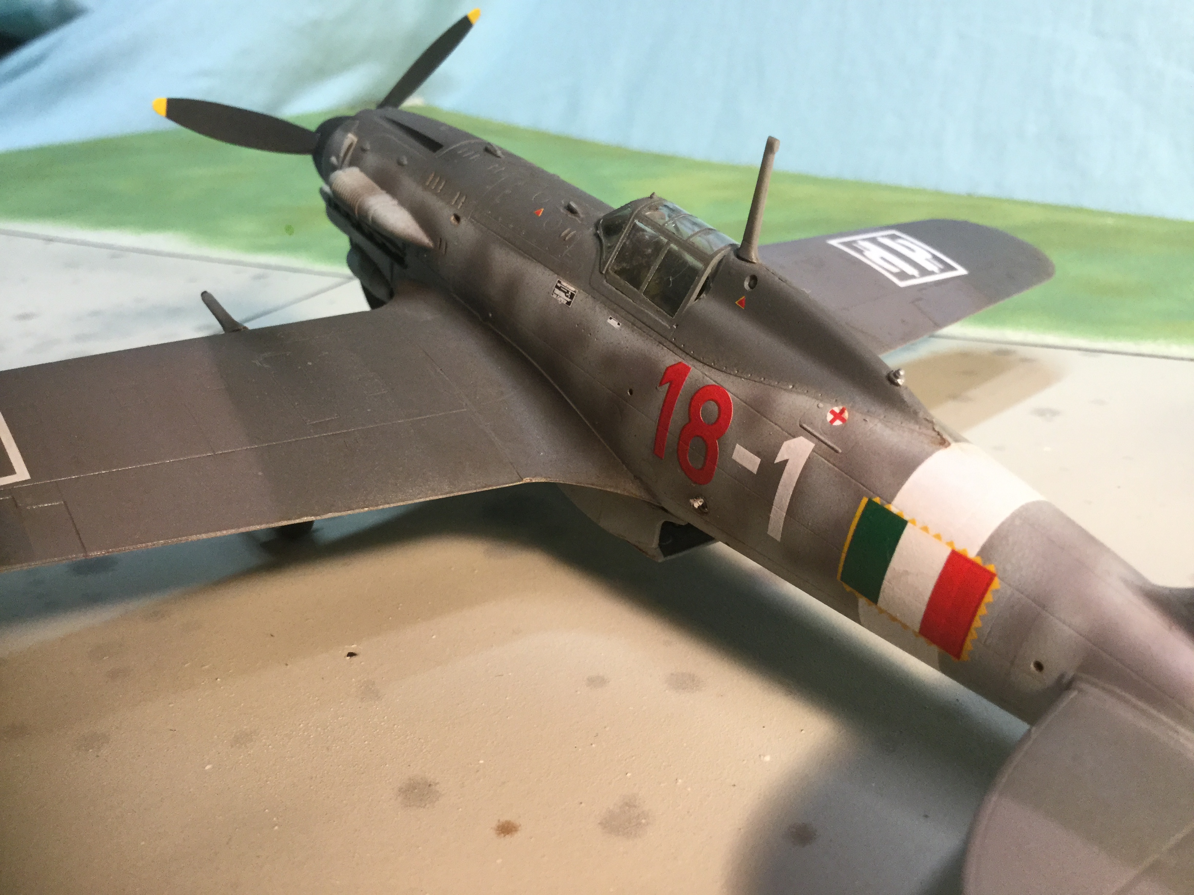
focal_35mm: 31
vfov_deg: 45.4
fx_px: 1069
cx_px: 597
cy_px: 448
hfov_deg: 58.4
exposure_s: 1/30
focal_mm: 3.3
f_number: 2.4
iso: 80
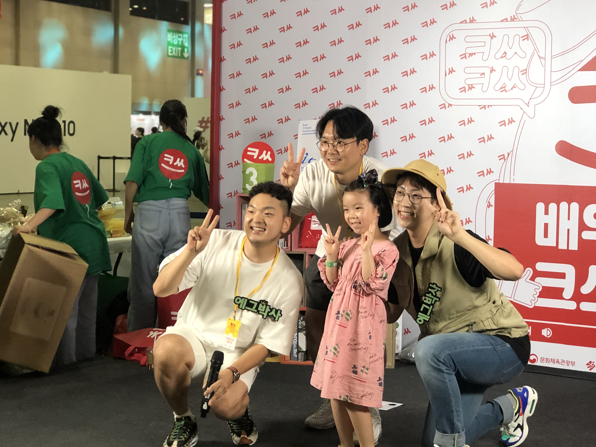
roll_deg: -1.3
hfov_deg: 27.4
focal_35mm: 71
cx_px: 339
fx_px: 1222
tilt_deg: -3.5
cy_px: 186
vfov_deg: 20.7
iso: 125
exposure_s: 1/30
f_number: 2.8
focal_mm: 6.6
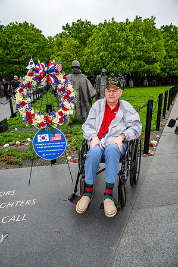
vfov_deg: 73.8
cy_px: 134
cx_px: 89
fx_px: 178
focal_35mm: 24
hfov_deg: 53.0
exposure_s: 1/640
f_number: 8
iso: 900
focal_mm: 24
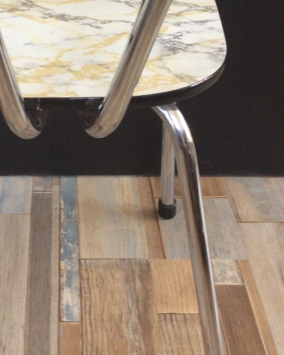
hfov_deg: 21.3
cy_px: 50
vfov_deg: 26.1
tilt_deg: -28.7
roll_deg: +0.0
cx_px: 60
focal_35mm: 71
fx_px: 746
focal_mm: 3.3
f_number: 2.4
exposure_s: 1/33
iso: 32
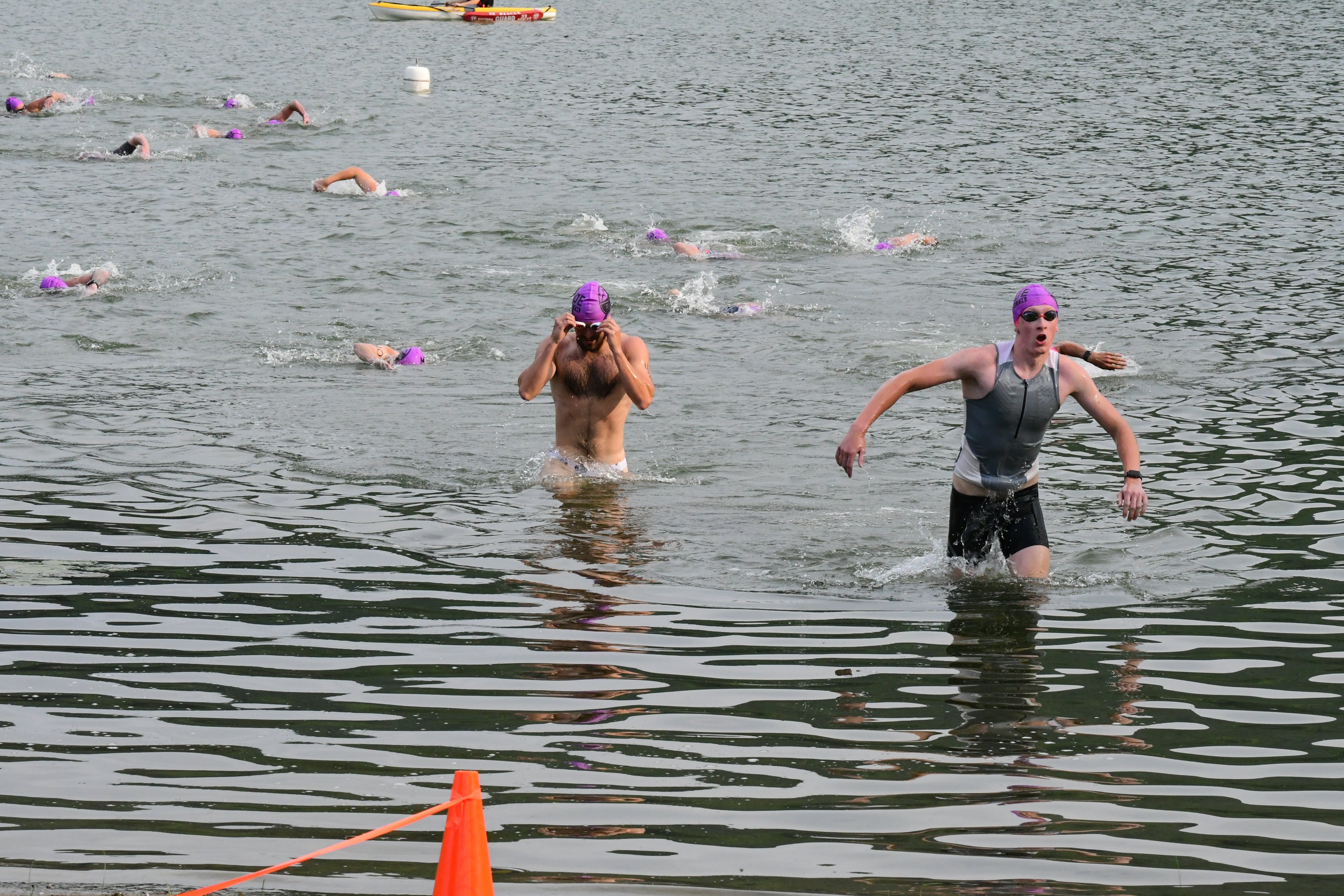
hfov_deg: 11.2
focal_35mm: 183
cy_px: 448
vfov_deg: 7.5
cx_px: 672
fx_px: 6831
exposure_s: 1/800
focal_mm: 122
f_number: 14
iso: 2500
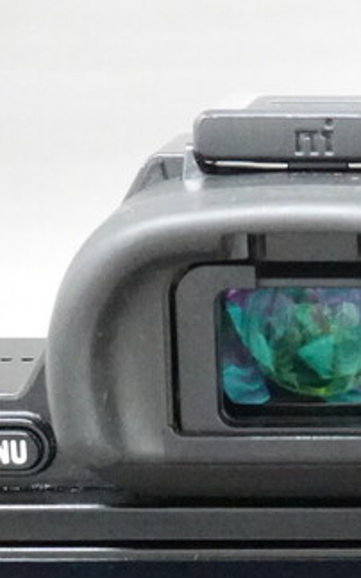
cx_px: 540
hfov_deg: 8.9
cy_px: 626
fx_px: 2266
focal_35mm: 144
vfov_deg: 14.2
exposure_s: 1/40
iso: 5000
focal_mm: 14.12
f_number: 5.6
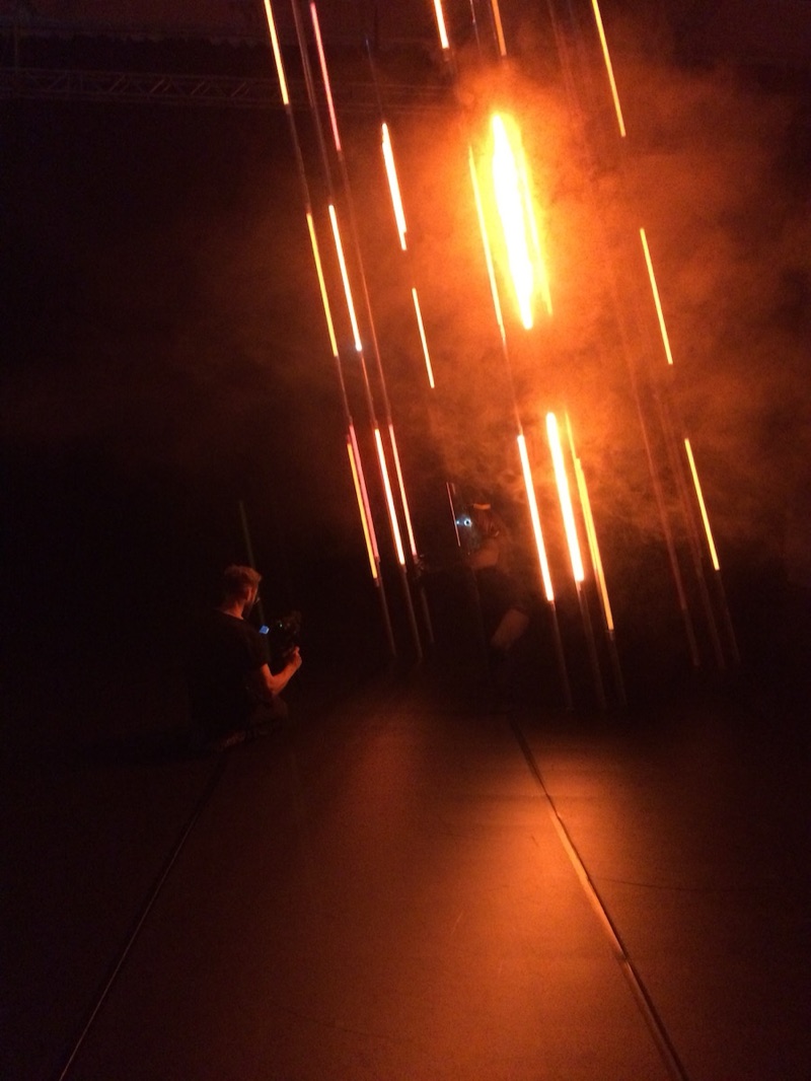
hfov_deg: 48.2
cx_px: 406
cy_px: 540
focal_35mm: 29
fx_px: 906
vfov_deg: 61.6
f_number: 2.2
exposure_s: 1/17
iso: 400
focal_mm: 4.15
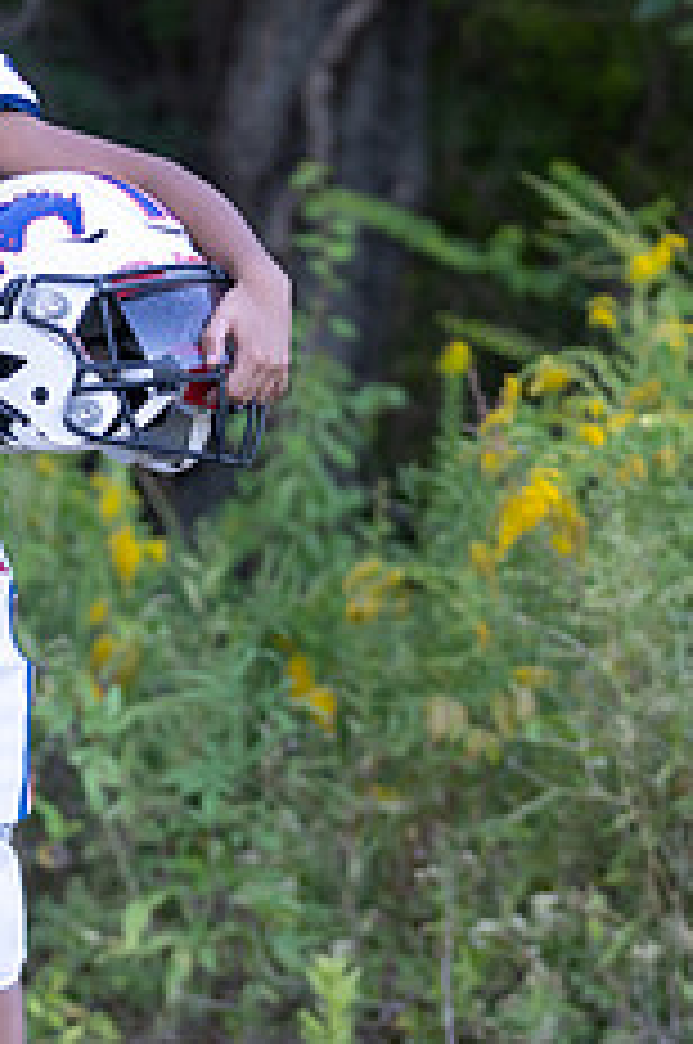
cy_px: 635
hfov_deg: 5.4
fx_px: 7269
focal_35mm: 251
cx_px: -114
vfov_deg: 8.2
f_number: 2.8
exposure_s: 1/320
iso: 320
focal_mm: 85
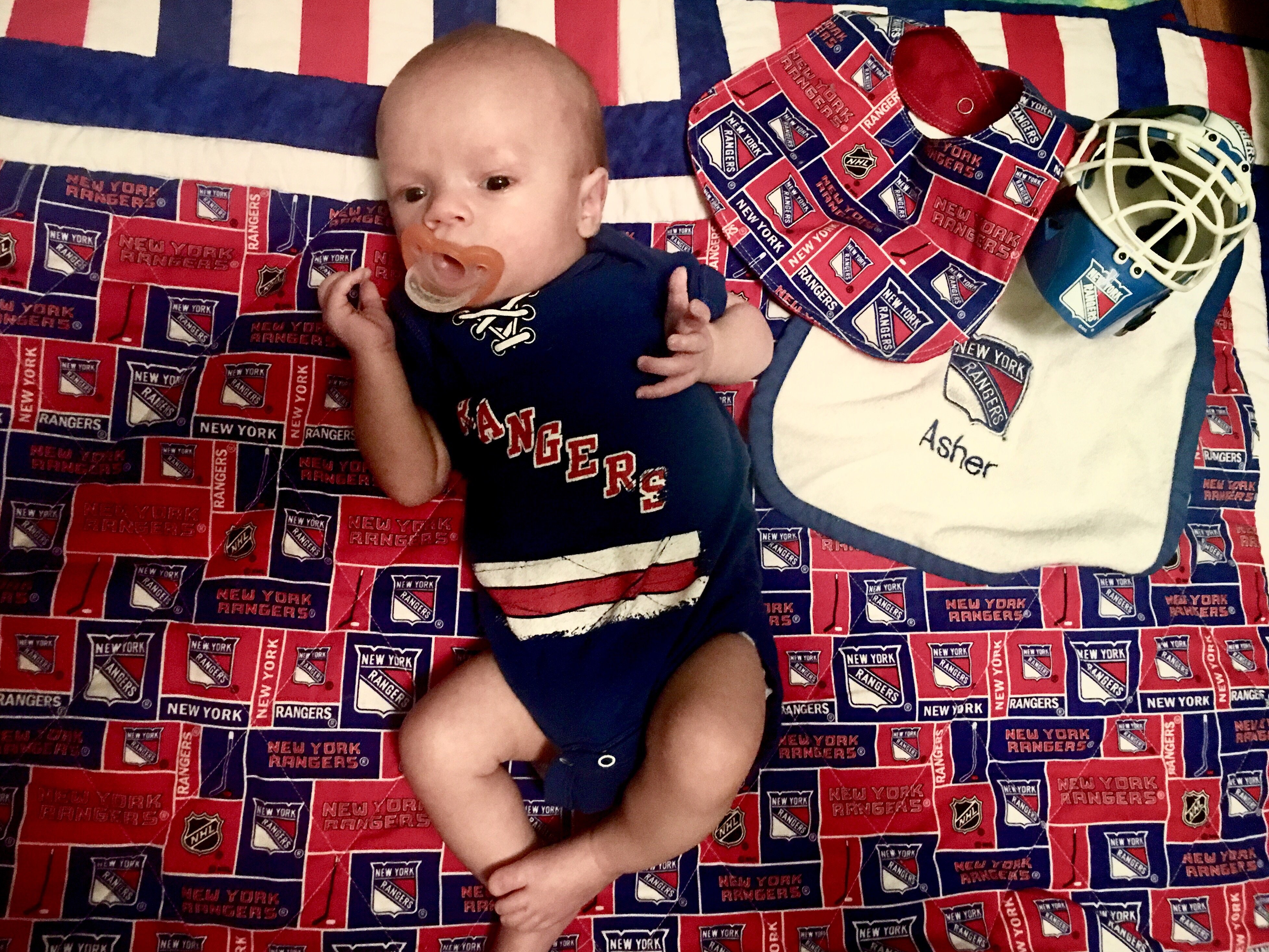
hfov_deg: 59.9
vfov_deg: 46.8
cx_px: 614
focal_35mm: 30
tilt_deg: -74.3
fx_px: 1100
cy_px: 489
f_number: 2.2
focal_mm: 4.15
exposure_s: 1/4
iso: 80
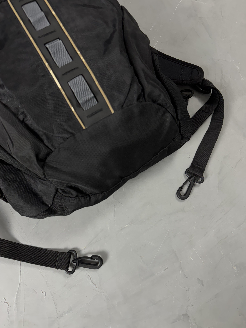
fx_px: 227
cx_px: 123
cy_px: 164
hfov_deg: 56.8
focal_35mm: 24
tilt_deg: -77.0
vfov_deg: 71.6
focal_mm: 6.76
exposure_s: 1/120
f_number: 1.78
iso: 200
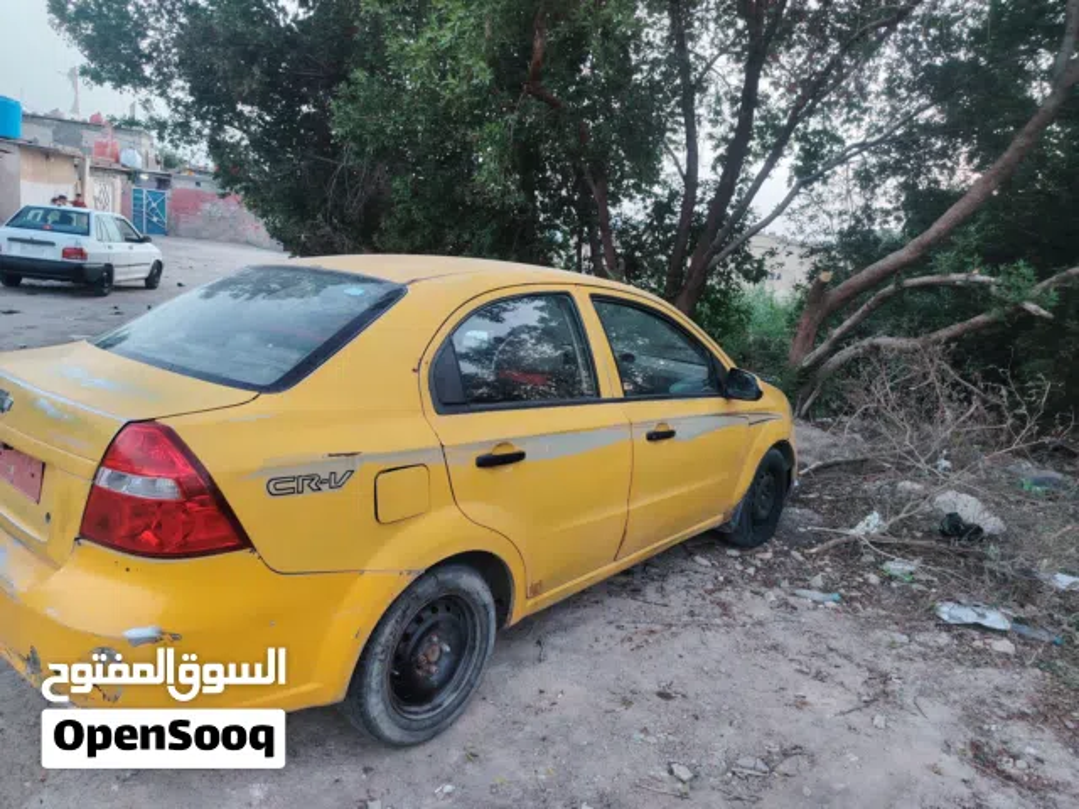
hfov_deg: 71.6
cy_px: 404
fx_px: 748
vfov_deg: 56.8
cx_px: 540
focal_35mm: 24
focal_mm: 5.25
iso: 259
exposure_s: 1/50
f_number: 1.75
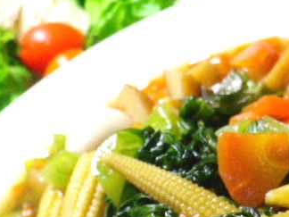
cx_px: 191
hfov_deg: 24.0
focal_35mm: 81
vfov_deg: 17.8
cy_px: 207
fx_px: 676
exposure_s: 1/50
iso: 200
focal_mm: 7.3
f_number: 3.9
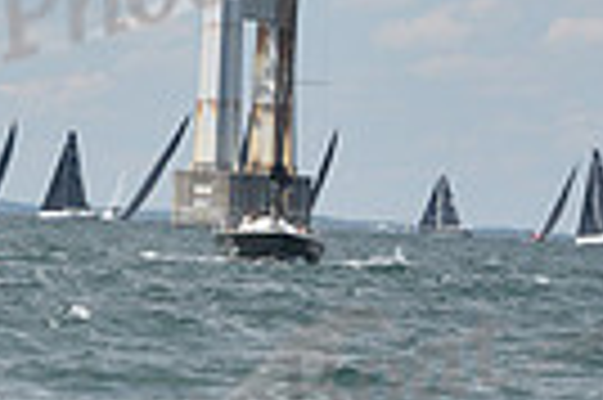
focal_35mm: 528
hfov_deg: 3.9
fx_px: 8833
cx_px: -234
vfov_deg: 2.6
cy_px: -227
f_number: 6.3
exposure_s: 1/800
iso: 320
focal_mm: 122
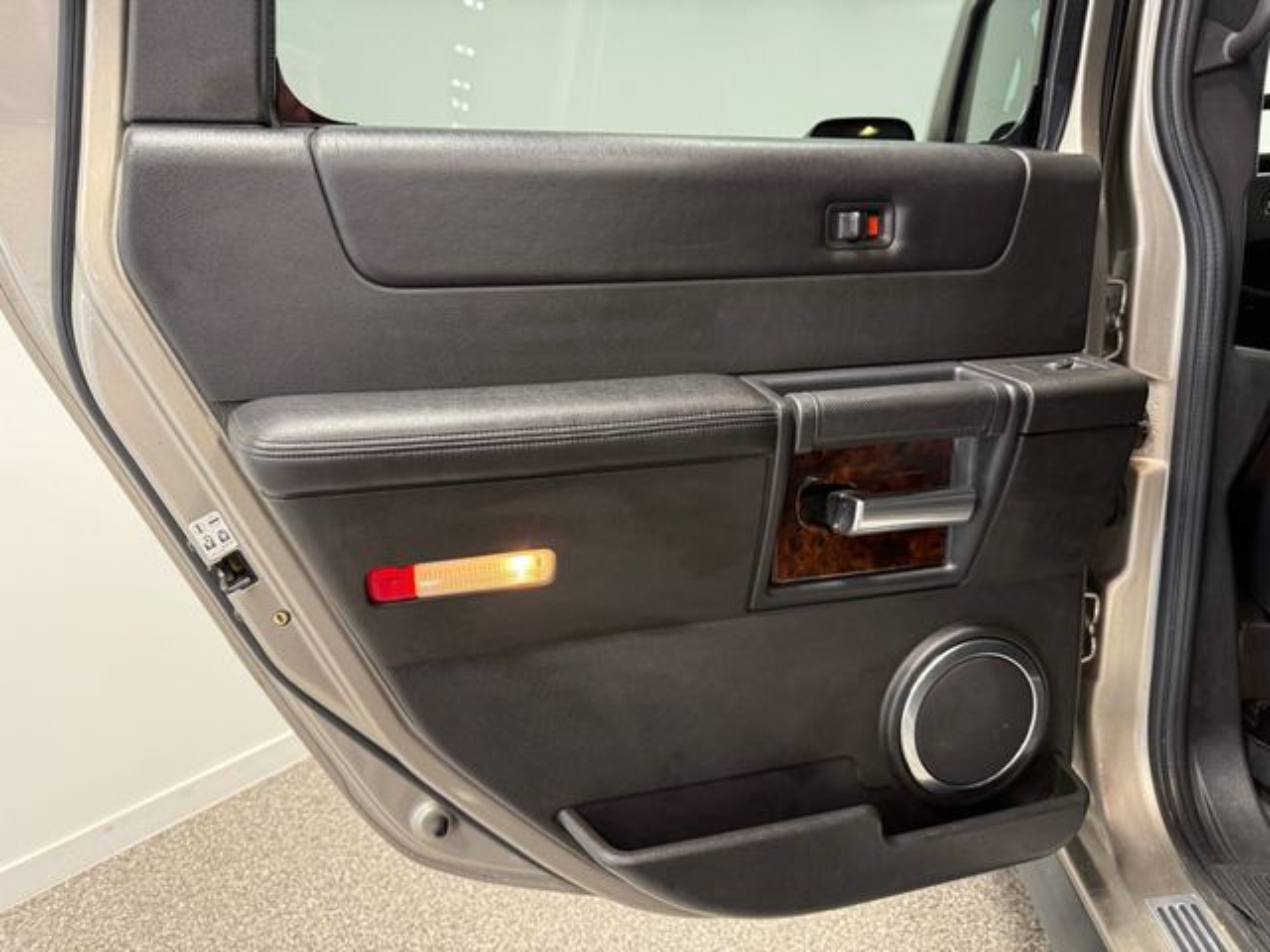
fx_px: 881
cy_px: 476
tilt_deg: -12.0
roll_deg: +1.3
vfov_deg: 56.8
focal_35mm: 24
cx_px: 635
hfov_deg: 71.6
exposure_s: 1/120
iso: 250
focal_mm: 6.76
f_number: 1.78
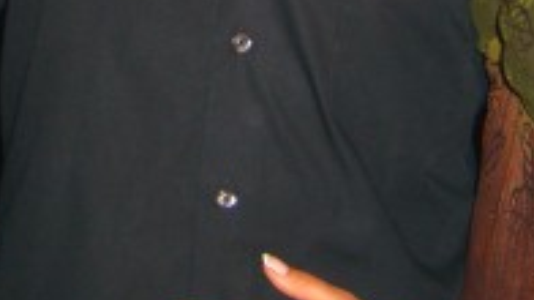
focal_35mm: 127
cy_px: -188
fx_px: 1797
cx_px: 60
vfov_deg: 9.2
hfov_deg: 16.7
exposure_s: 1/60
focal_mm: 7.9
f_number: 2.8
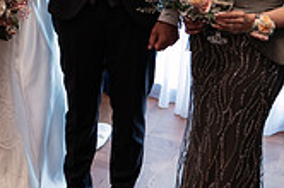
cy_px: 15
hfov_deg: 19.6
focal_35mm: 98
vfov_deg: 13.8
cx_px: -58
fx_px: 772
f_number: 3.2
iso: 1600
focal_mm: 28
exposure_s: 1/250
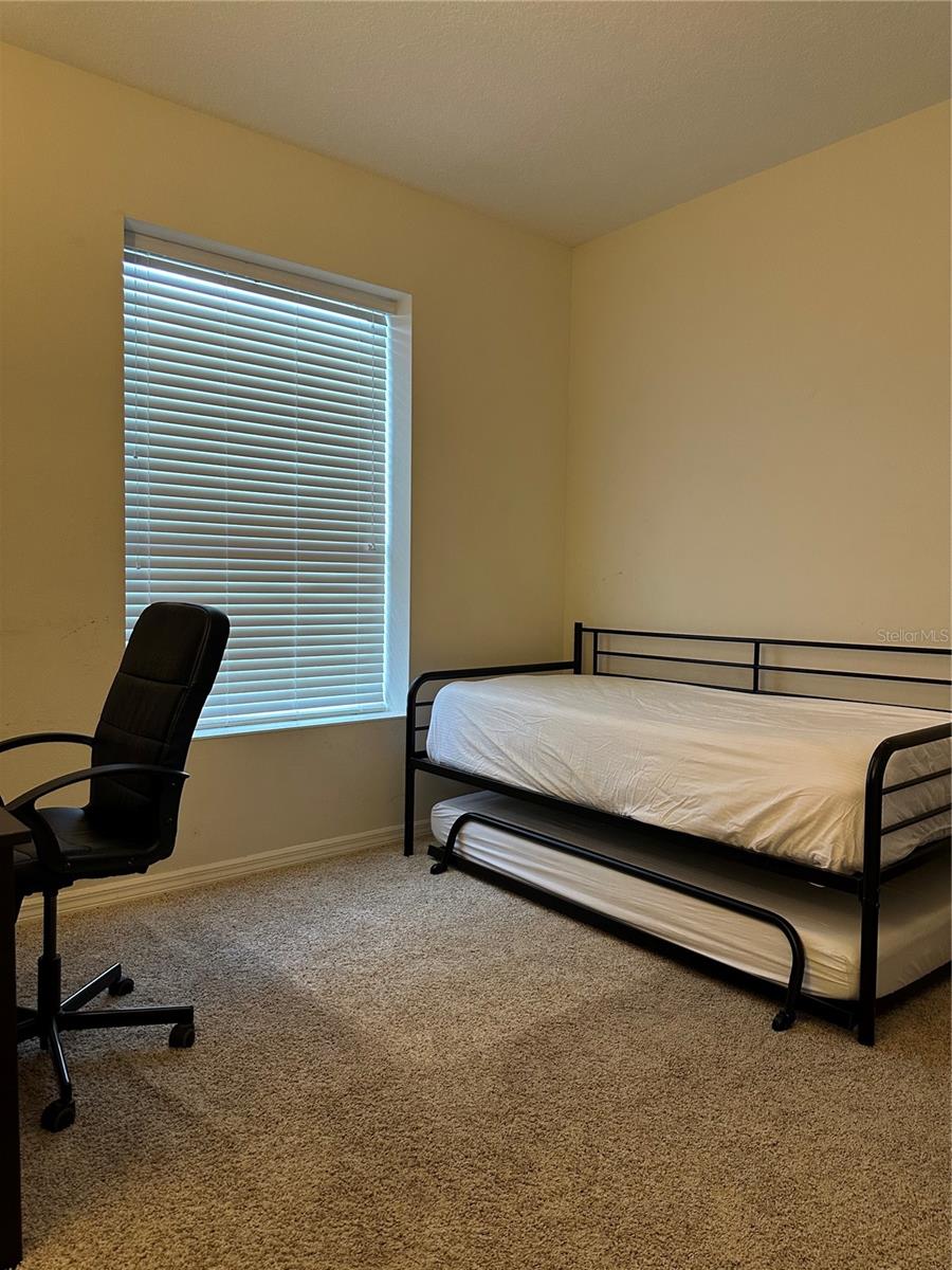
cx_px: 476
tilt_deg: -1.1
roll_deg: -1.3
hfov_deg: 56.8
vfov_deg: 71.6
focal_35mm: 24
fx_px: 880
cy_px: 635
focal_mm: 6.86
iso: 250
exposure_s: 1/60
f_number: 1.78
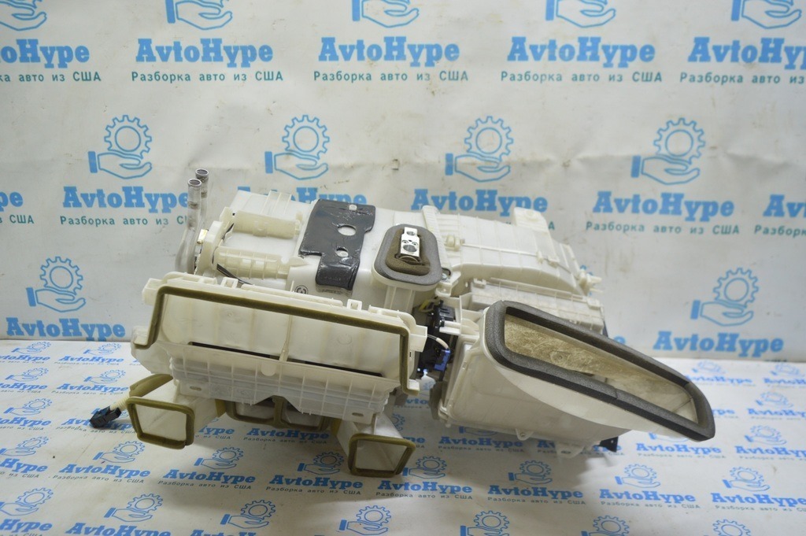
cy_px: 268
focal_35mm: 30
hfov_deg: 62.0
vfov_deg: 43.5
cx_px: 403
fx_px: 671
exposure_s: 1/40
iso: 400
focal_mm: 20
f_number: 3.5
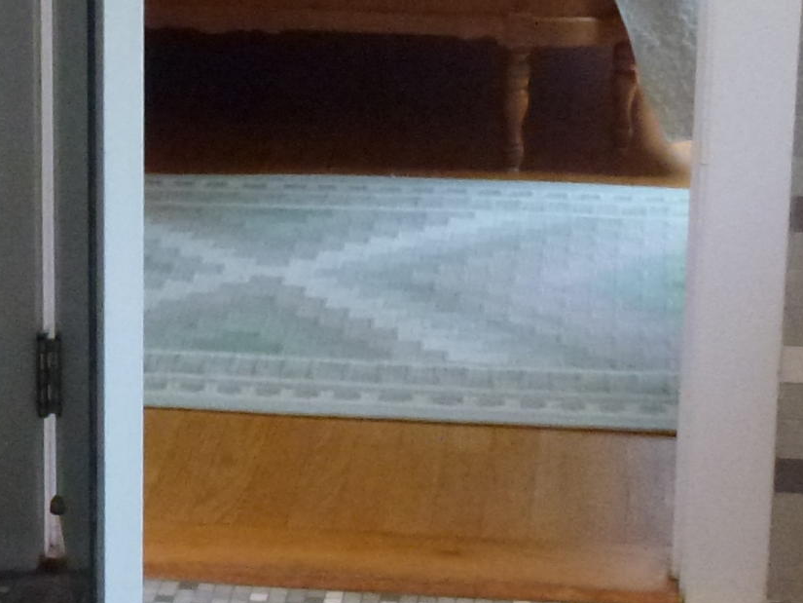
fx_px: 2784
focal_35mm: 120
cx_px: 63
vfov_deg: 12.3
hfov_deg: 16.2
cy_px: 207
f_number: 3.6
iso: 400
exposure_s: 1/40
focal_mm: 5.9
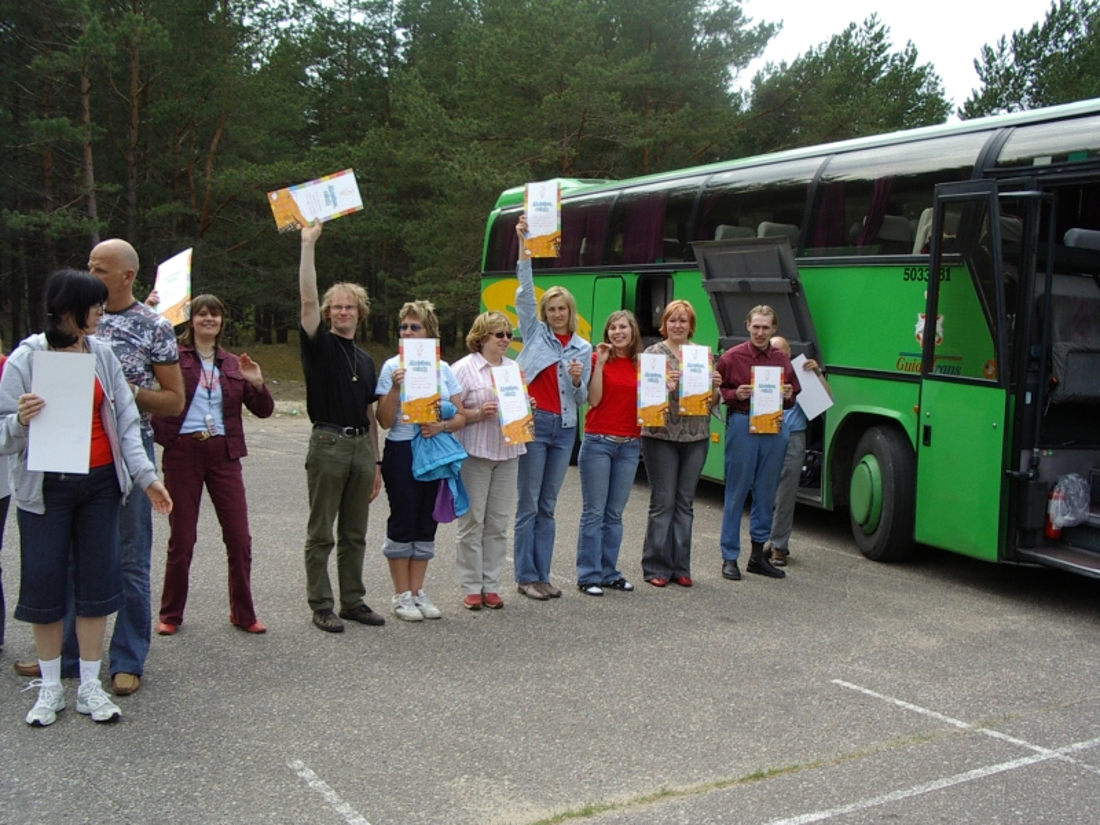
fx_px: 1208
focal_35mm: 38
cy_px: 412
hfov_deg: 49.0
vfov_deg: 37.7
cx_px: 550
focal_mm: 5.8
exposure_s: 1/250
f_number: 4.8
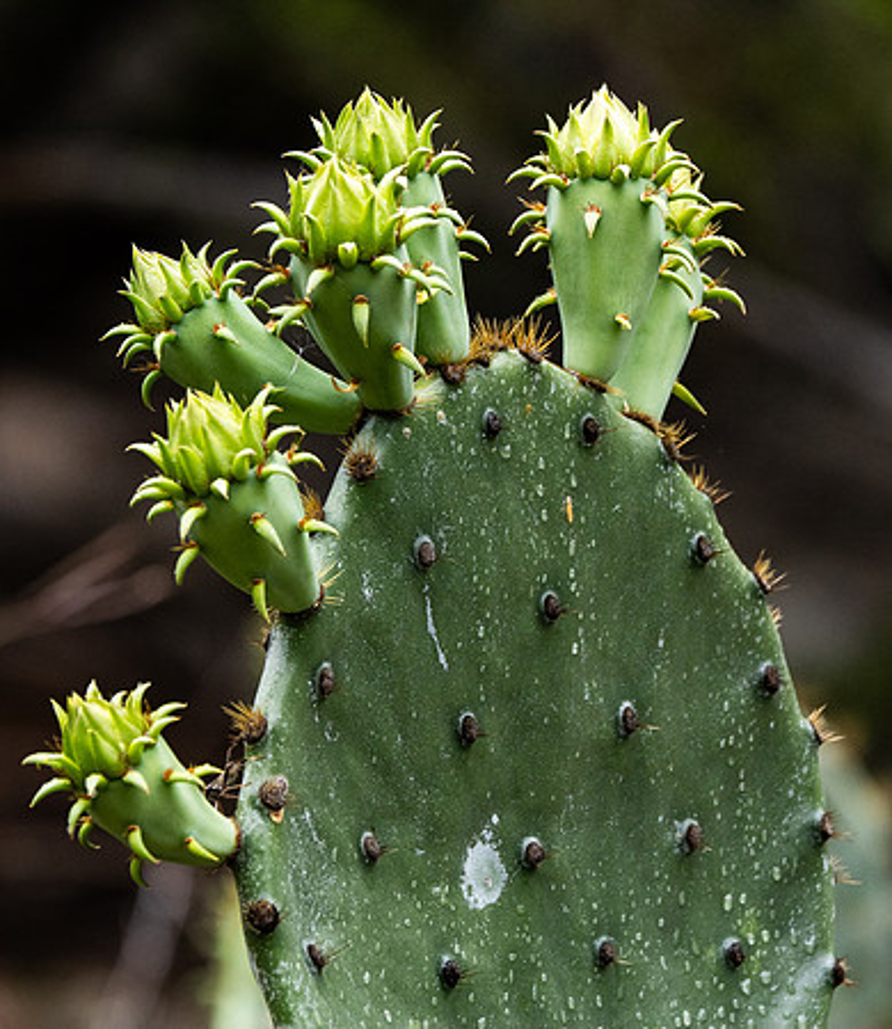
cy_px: 499
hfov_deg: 3.1
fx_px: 16309
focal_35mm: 518
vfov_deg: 3.6
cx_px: 435
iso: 640
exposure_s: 1/500
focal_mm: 200
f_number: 5.6
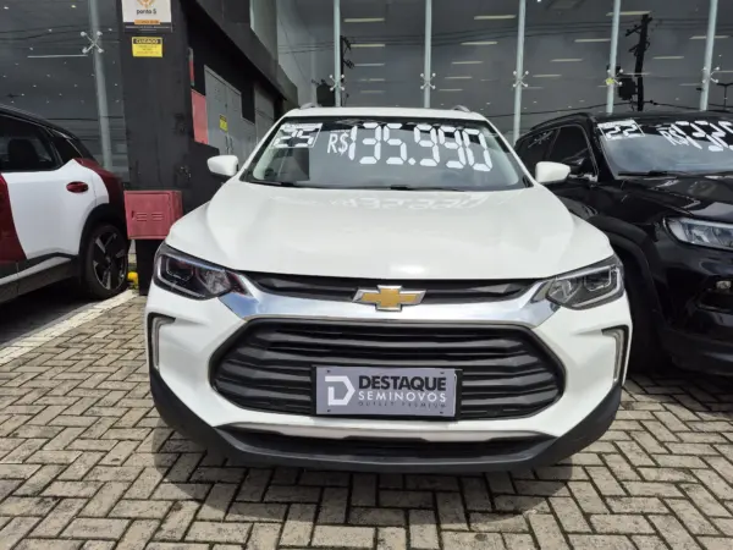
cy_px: 275
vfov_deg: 58.9
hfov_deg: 73.9
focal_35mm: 23
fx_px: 487
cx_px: 366
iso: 25
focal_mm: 5.4
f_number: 1.8
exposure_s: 1/3384
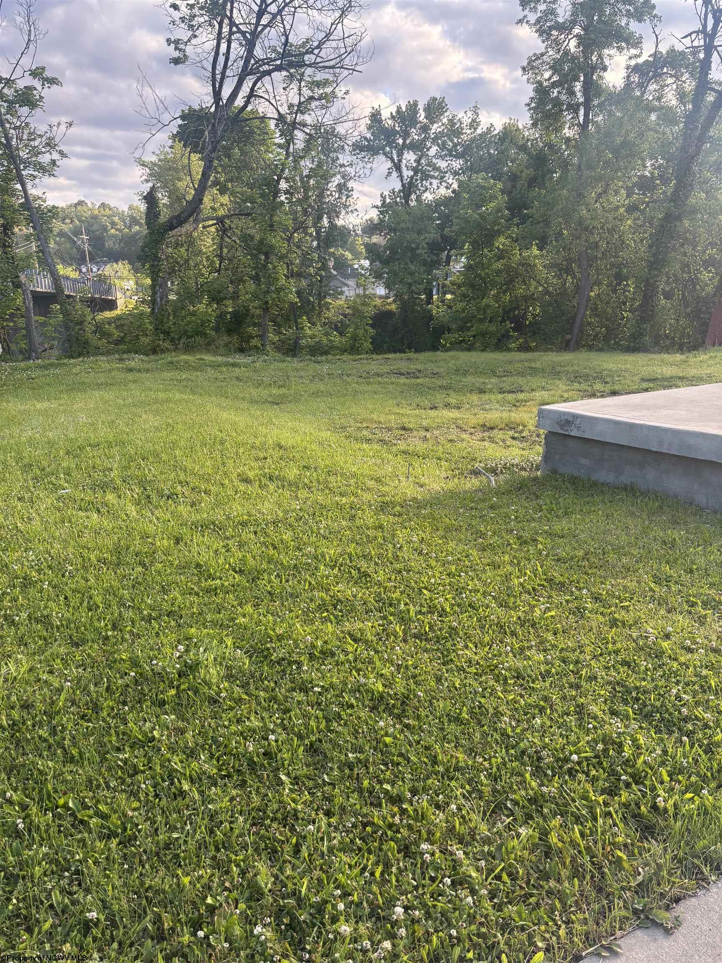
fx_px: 723
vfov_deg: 67.3
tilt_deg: -14.5
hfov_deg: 53.1
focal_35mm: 26
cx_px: 361
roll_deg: +1.2
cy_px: 482
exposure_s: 1/394
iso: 50
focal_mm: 5.96
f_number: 1.6
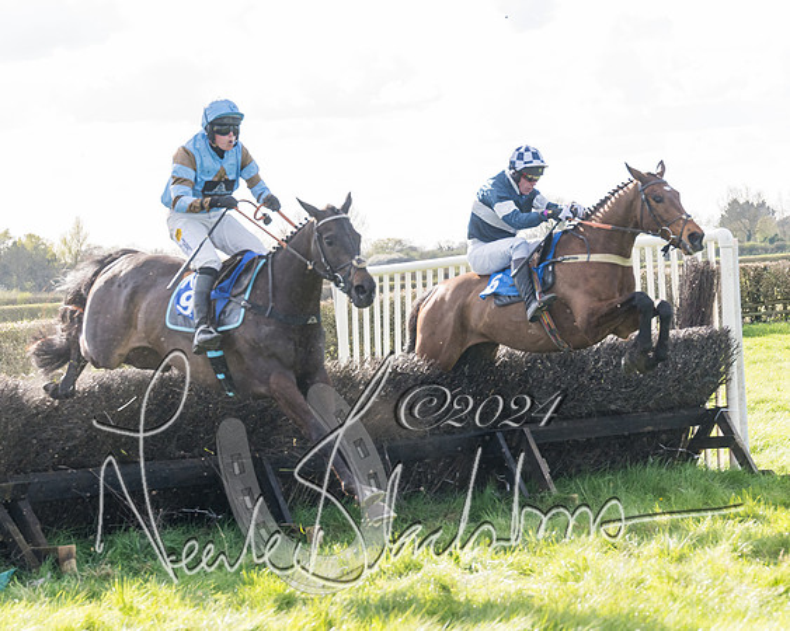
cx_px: 395
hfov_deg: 15.8
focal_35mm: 122
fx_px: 2854
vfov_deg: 12.6
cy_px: 311
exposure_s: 1/1600
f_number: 4
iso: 400
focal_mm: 70
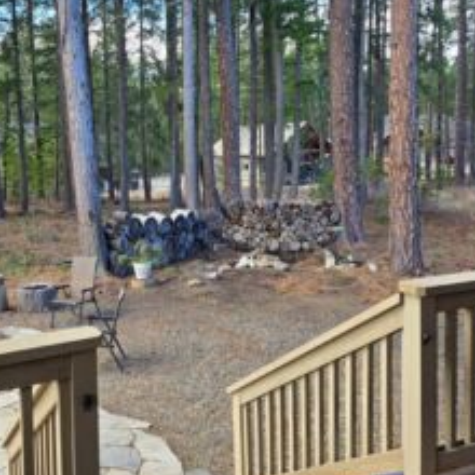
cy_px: 203
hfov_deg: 44.0
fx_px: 574
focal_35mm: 37
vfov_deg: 44.8
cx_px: 145
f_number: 1.8
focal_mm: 5.4
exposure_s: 1/199
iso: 25
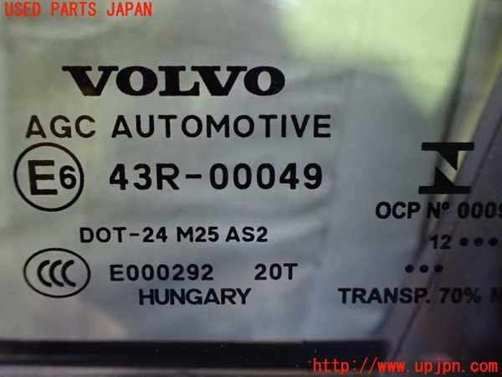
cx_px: 251
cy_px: 188
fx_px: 435
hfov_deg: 60.0
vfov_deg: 46.8
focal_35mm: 30
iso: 800
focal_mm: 5.4
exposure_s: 1/30
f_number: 2.3
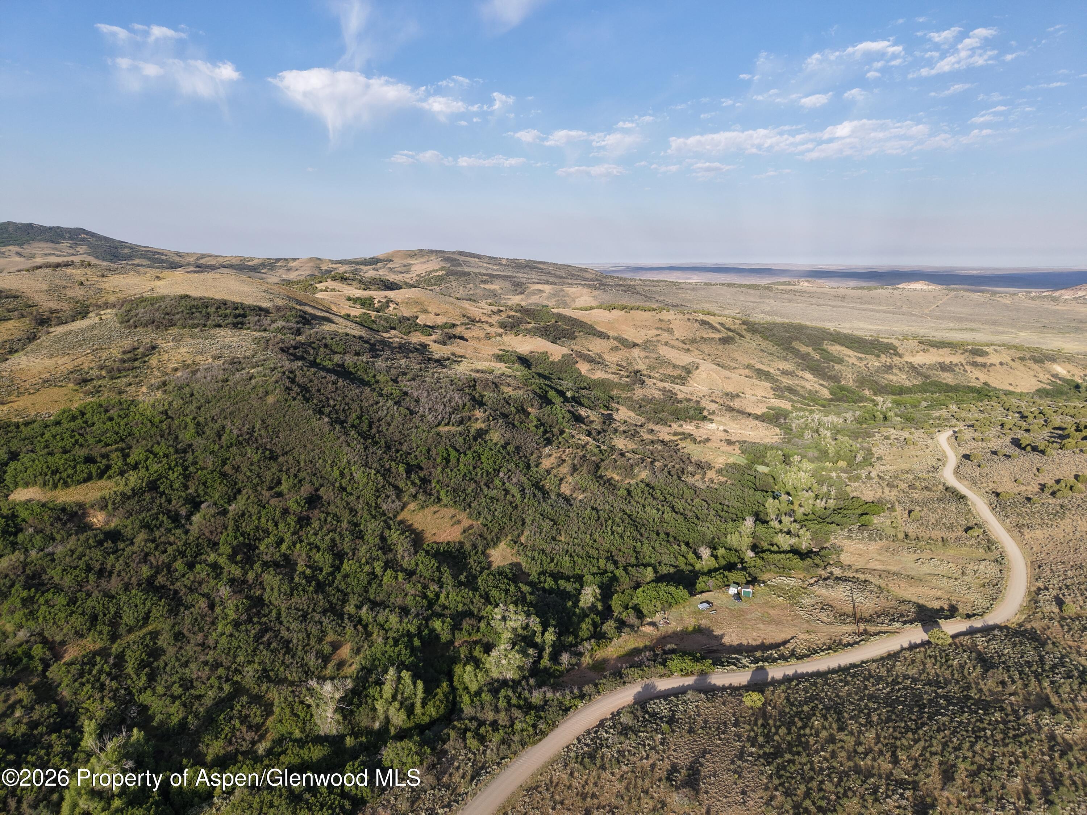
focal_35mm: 24
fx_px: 754
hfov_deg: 71.6
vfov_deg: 56.8
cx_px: 544
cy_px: 408
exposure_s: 1/2500
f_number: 1.8
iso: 150
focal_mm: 8.67
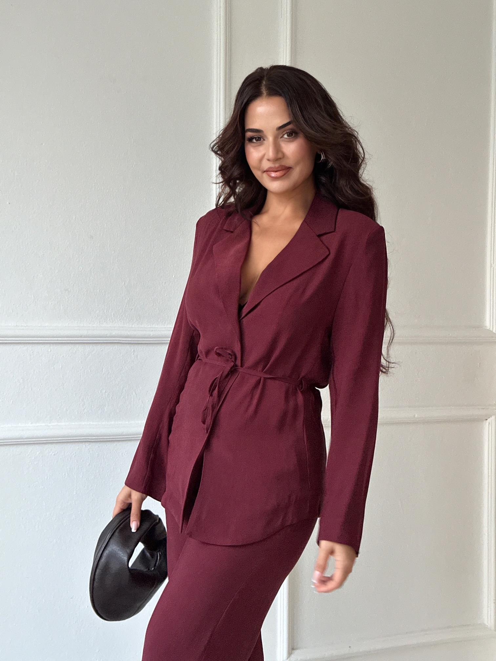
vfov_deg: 39.7
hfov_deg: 30.3
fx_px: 917
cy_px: 330
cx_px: 248
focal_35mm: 48
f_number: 1.78
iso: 640
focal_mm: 6.86
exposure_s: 1/30
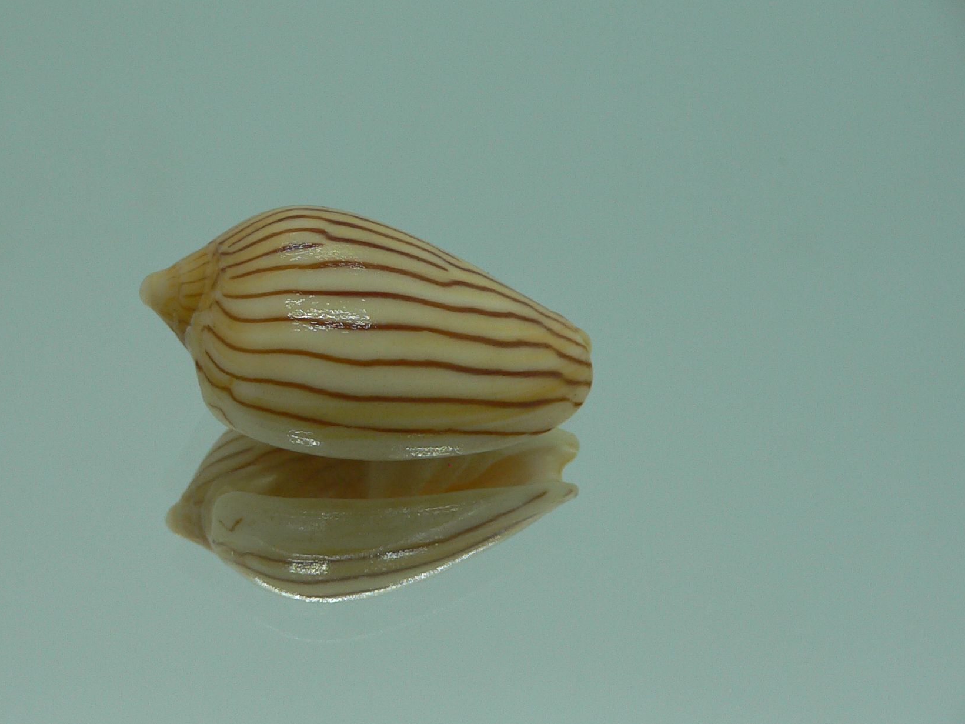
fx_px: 1199
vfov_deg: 33.6
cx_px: 383
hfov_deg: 43.6
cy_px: 378
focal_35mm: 43
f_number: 2.8
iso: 80
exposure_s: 1/80
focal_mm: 4.6
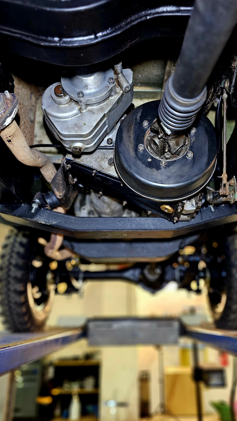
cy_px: 214
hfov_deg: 44.2
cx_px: 139
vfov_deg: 71.9
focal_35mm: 26
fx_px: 291
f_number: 1.7
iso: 640
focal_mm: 6.3
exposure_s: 1/25.1
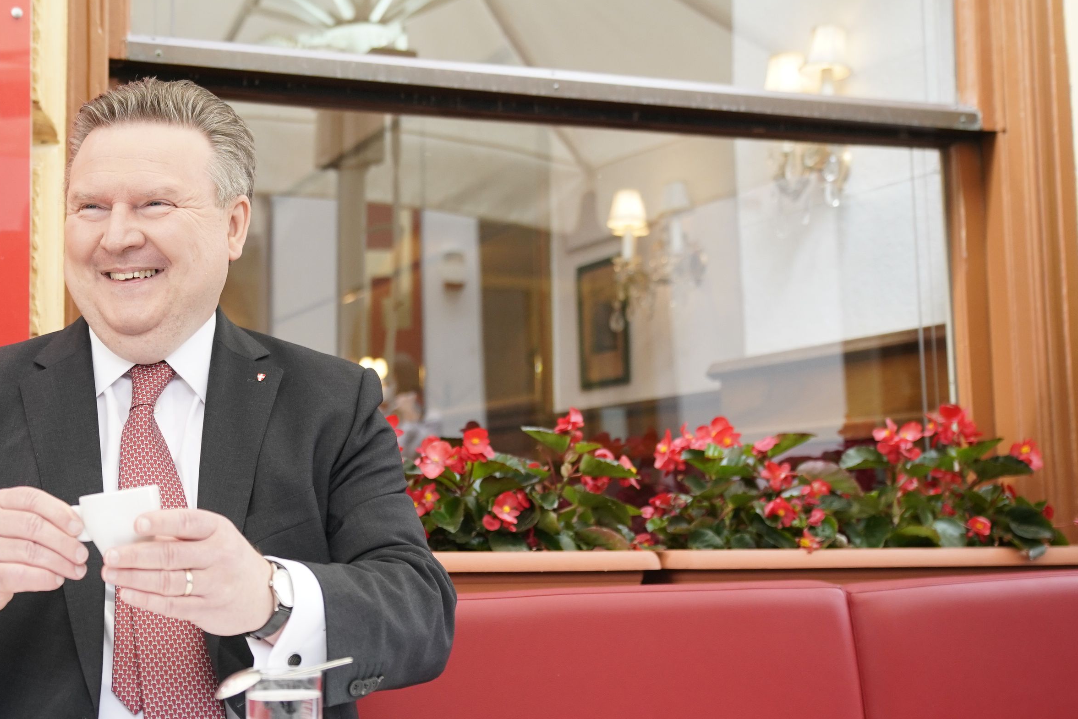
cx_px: 192
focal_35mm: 51
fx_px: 1527
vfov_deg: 26.5
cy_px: 380
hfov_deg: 37.3
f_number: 2.8
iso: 1000
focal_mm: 30
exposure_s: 1/400
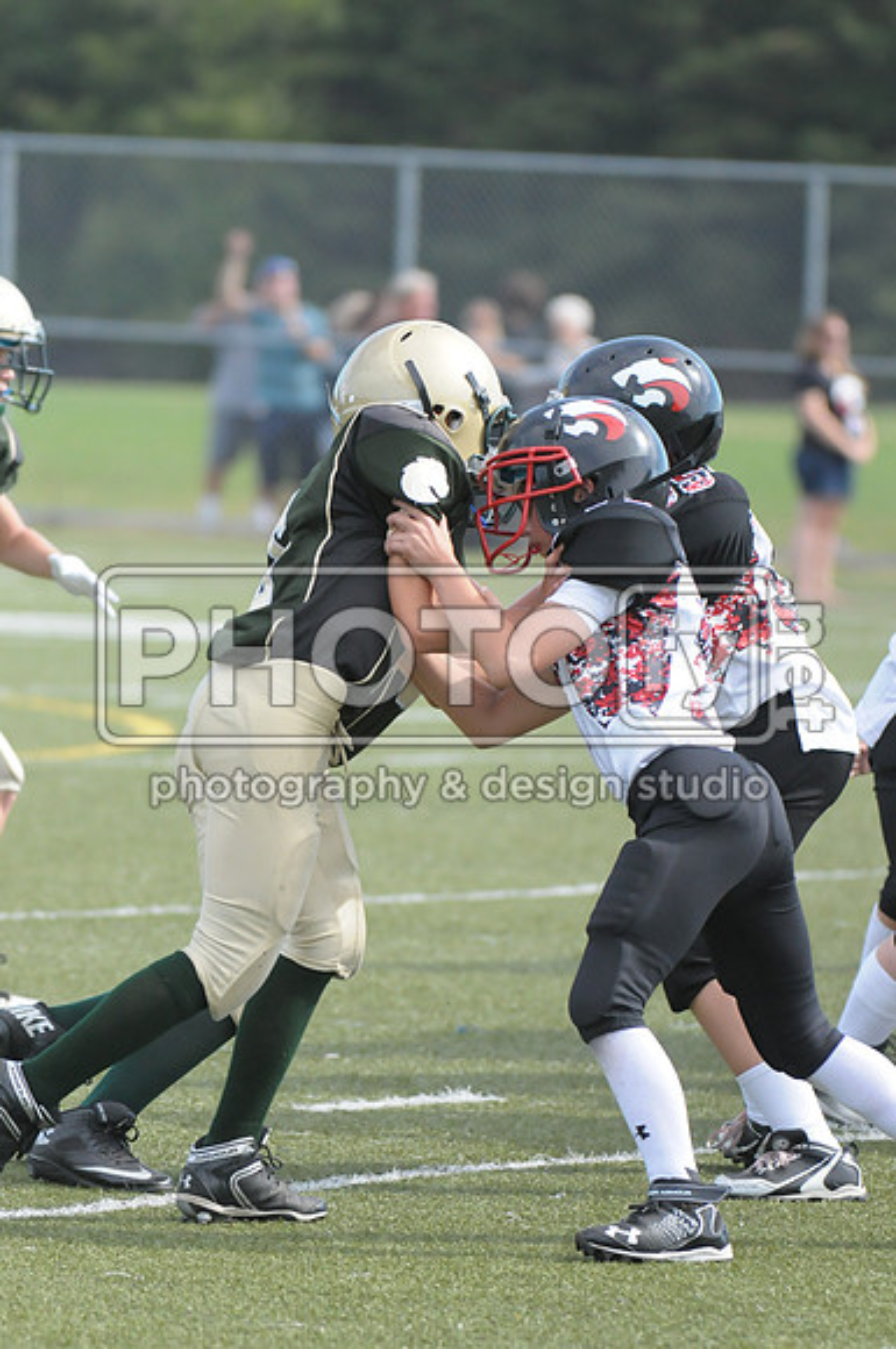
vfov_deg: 6.9
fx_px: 11233
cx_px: 448
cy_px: 674
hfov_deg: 4.6
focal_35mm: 300
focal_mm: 200
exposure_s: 1/4000
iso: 1600
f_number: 4
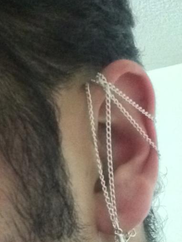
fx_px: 392
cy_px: 170
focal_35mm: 56
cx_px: 96
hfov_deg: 26.1
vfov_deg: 33.9
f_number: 2.4
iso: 1600
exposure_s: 1/15
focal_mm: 2.15
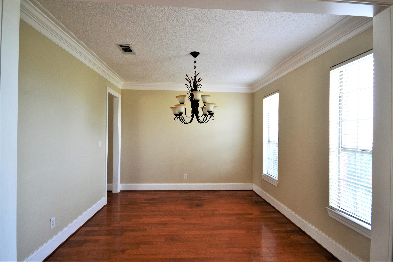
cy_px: 131
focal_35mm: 17
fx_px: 188
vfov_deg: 69.7
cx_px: 196
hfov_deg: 92.4
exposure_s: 1/60
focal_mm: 11.5
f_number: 4.2
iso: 560
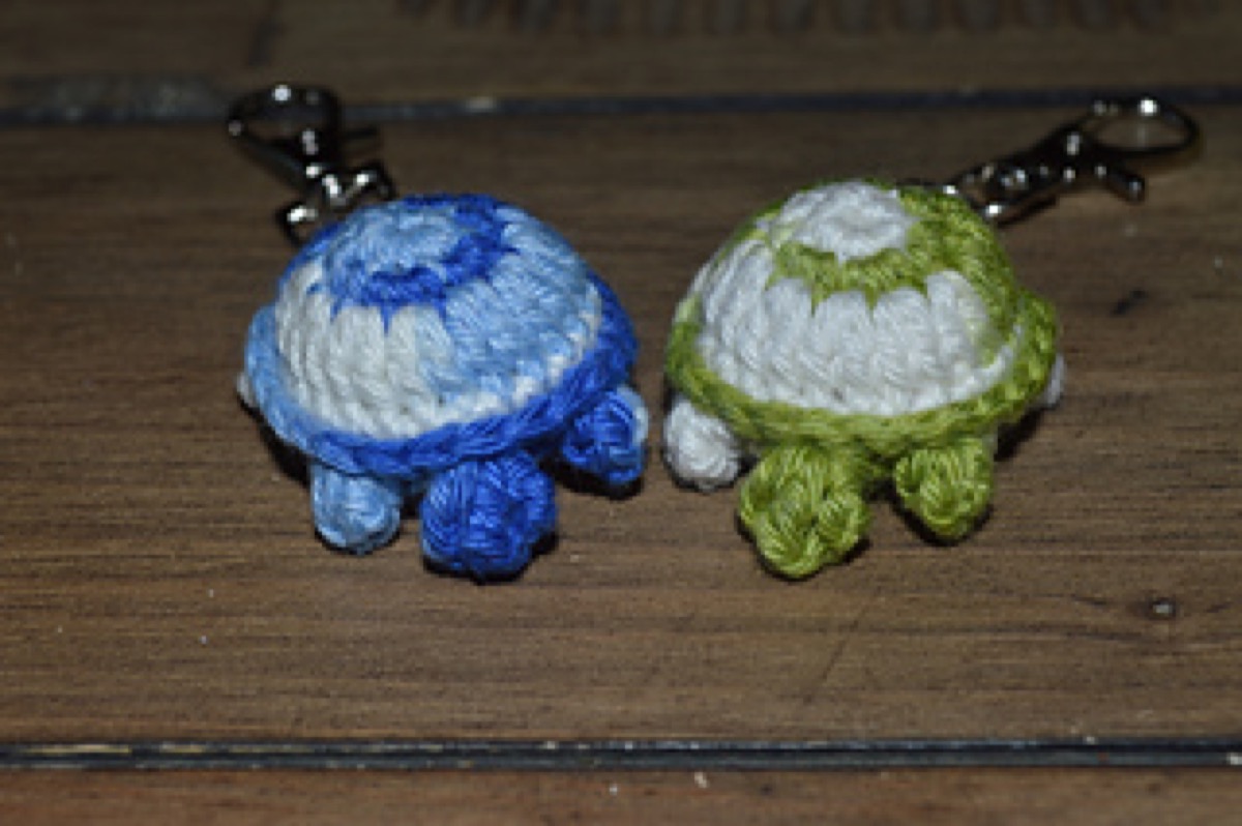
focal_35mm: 60
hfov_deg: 33.4
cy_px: 413
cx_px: 621
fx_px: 2068
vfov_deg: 22.6
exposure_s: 1/60
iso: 100
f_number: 8
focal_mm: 40
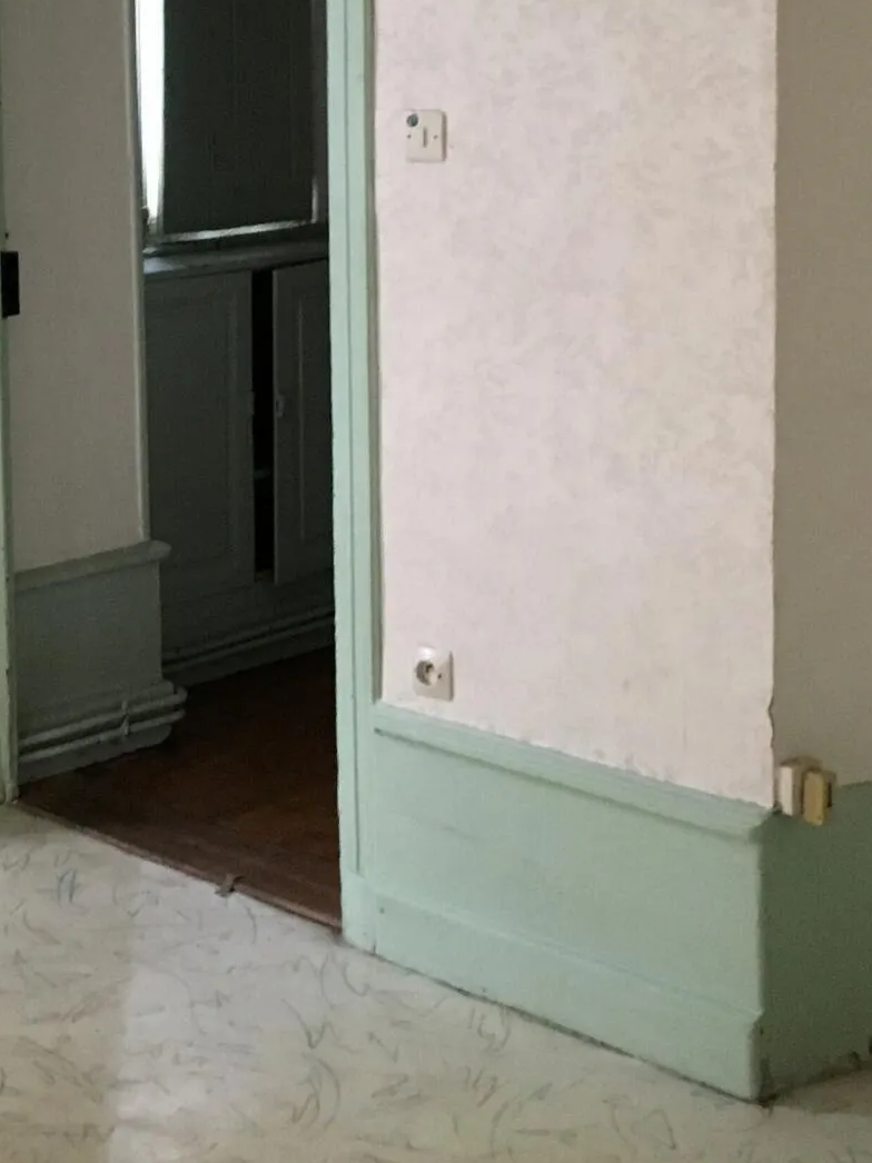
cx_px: 4
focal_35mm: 71
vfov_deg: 26.9
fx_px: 2386
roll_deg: +0.2
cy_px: 223
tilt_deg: -5.3
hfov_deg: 20.1
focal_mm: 4.15
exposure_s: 1/17
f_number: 2.2
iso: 200
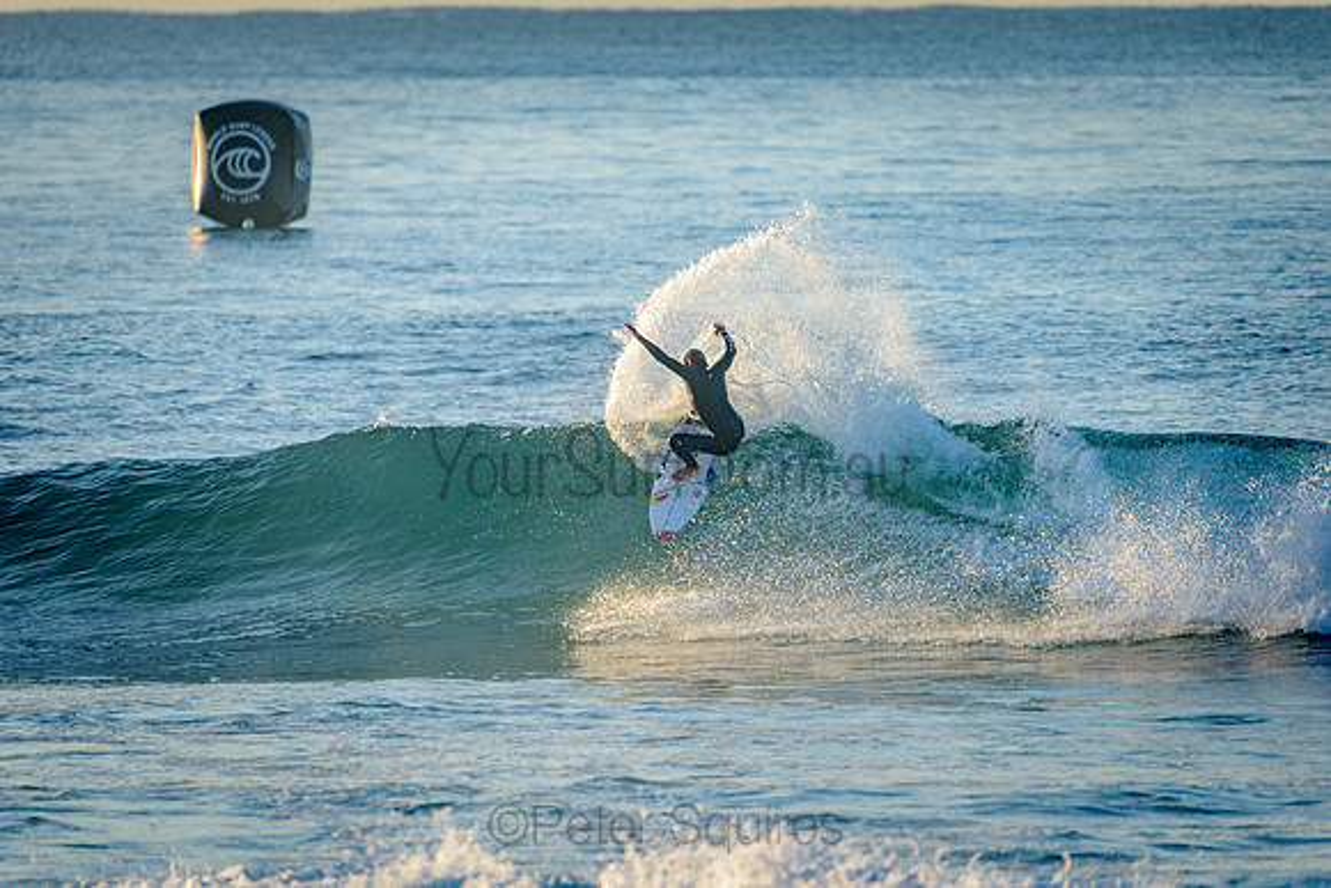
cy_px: 444
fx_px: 18490
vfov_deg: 2.8
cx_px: 666
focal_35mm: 500
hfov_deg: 4.1
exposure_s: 1/2000
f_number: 5.6
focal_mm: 500
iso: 450
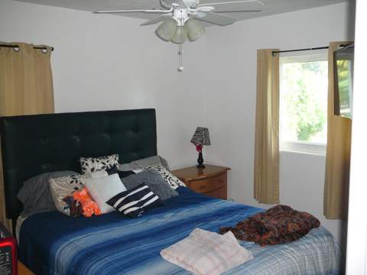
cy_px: 138
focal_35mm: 35
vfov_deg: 40.7
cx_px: 184
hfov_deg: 52.6
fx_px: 371
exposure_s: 1/30
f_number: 2.8
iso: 160
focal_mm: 5.2
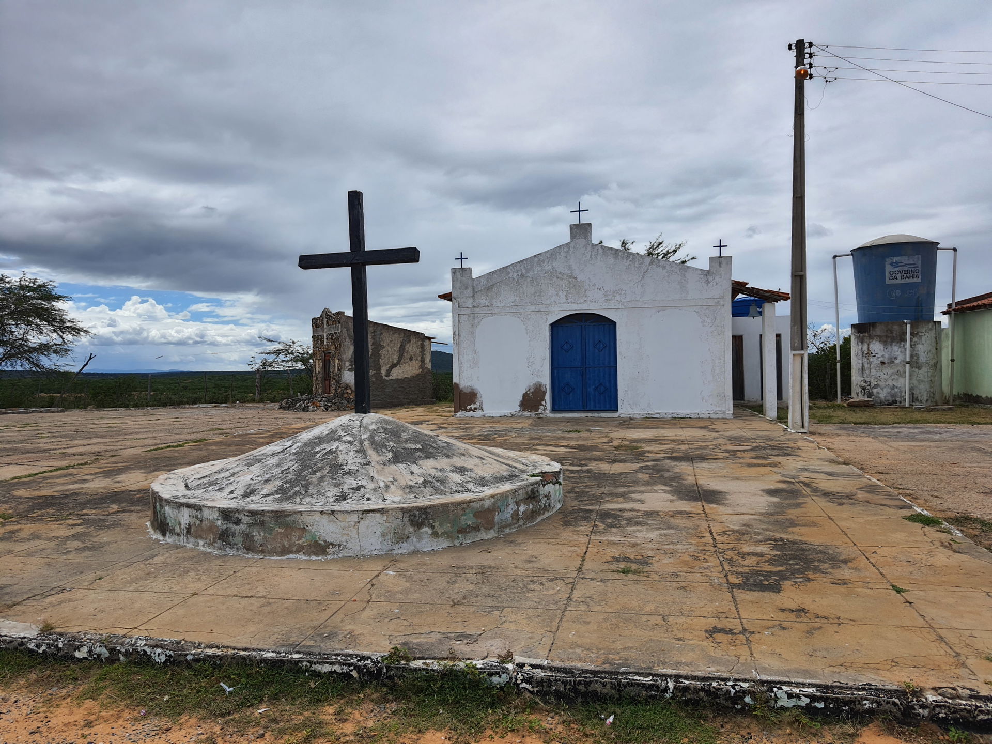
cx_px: 496
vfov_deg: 53.1
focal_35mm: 26
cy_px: 372
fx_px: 745
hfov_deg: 67.3
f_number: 1.7
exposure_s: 1/4160
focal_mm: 4.32
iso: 50
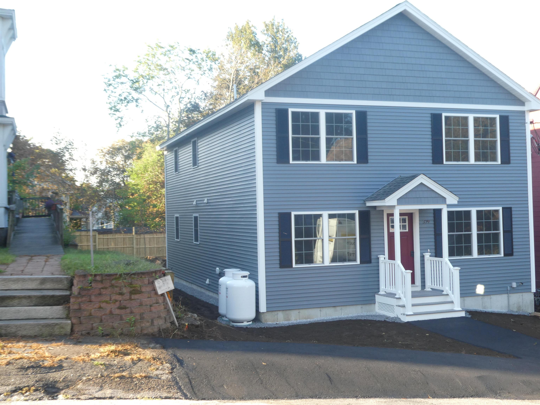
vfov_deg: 32.9
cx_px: 270
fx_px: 686
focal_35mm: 44
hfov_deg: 42.9
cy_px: 202
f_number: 3.9
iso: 125
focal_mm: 7.8
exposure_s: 1/80
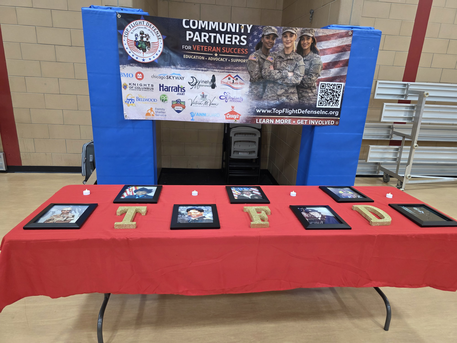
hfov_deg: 73.9
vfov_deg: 58.9
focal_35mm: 23
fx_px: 304
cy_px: 172
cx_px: 228
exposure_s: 1/120
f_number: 1.7
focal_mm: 6.3
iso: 320
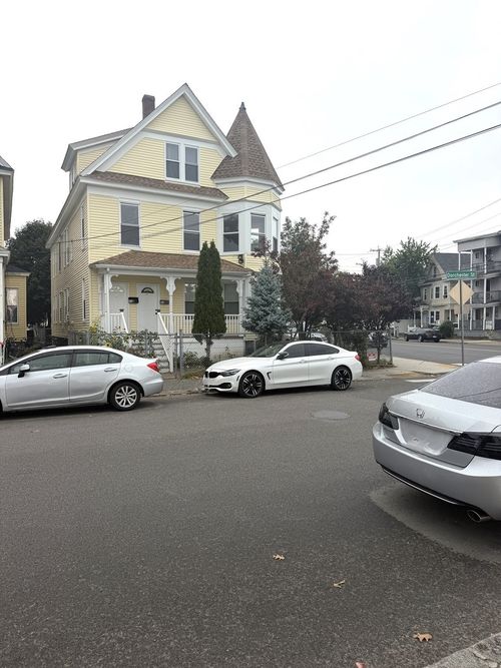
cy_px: 334
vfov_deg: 71.6
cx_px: 250
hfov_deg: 56.8
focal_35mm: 24
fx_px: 463
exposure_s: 1/1385
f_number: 1.78
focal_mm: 6.76
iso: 80
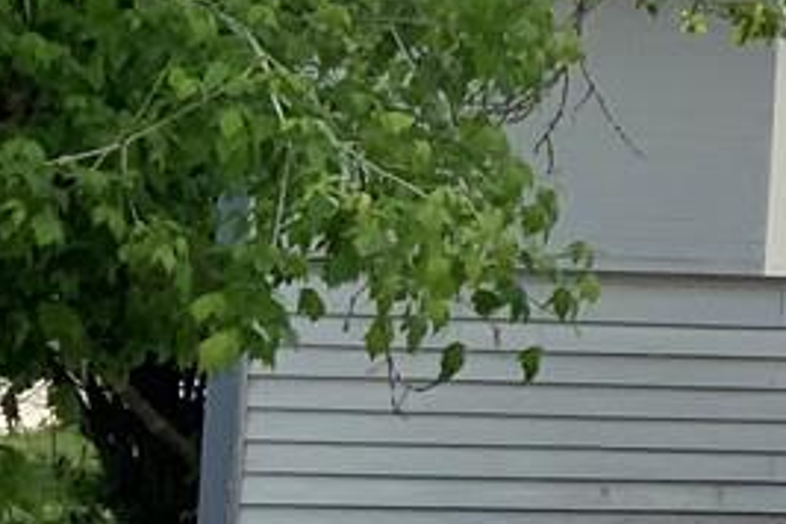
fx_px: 3952
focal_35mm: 181
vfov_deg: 7.6
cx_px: 2155
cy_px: 32
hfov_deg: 9.5
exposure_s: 1/1377
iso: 16
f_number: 1.8
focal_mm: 3
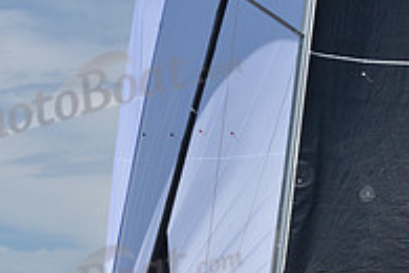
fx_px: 2363
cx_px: 352
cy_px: 369
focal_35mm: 208
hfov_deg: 9.9
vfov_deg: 6.5
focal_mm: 70
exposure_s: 1/800
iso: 250
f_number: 11
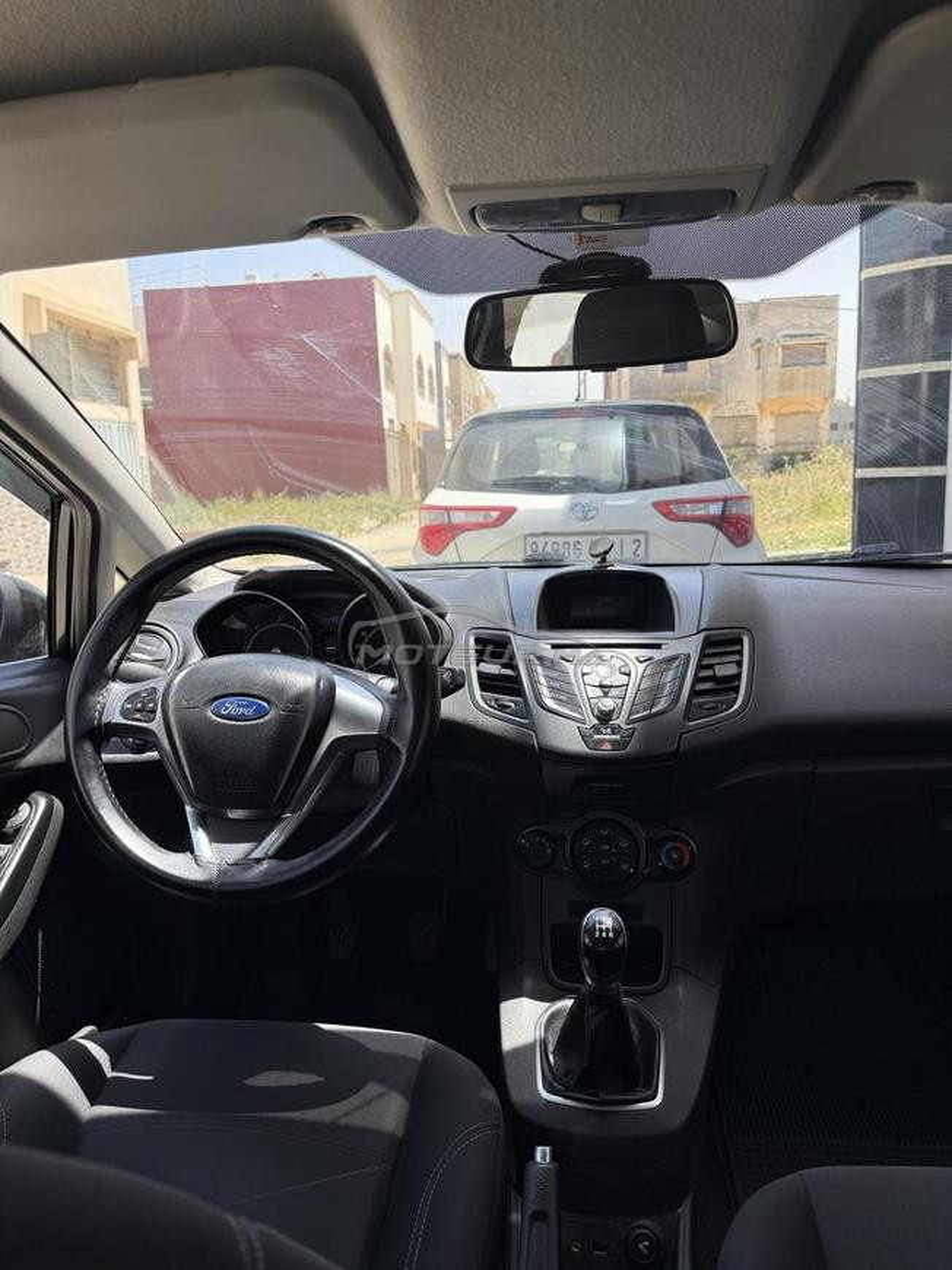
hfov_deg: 56.8
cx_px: 476
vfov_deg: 71.6
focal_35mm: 24
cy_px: 635
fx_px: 880
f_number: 1.78
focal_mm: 6.76
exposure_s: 1/888
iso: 100
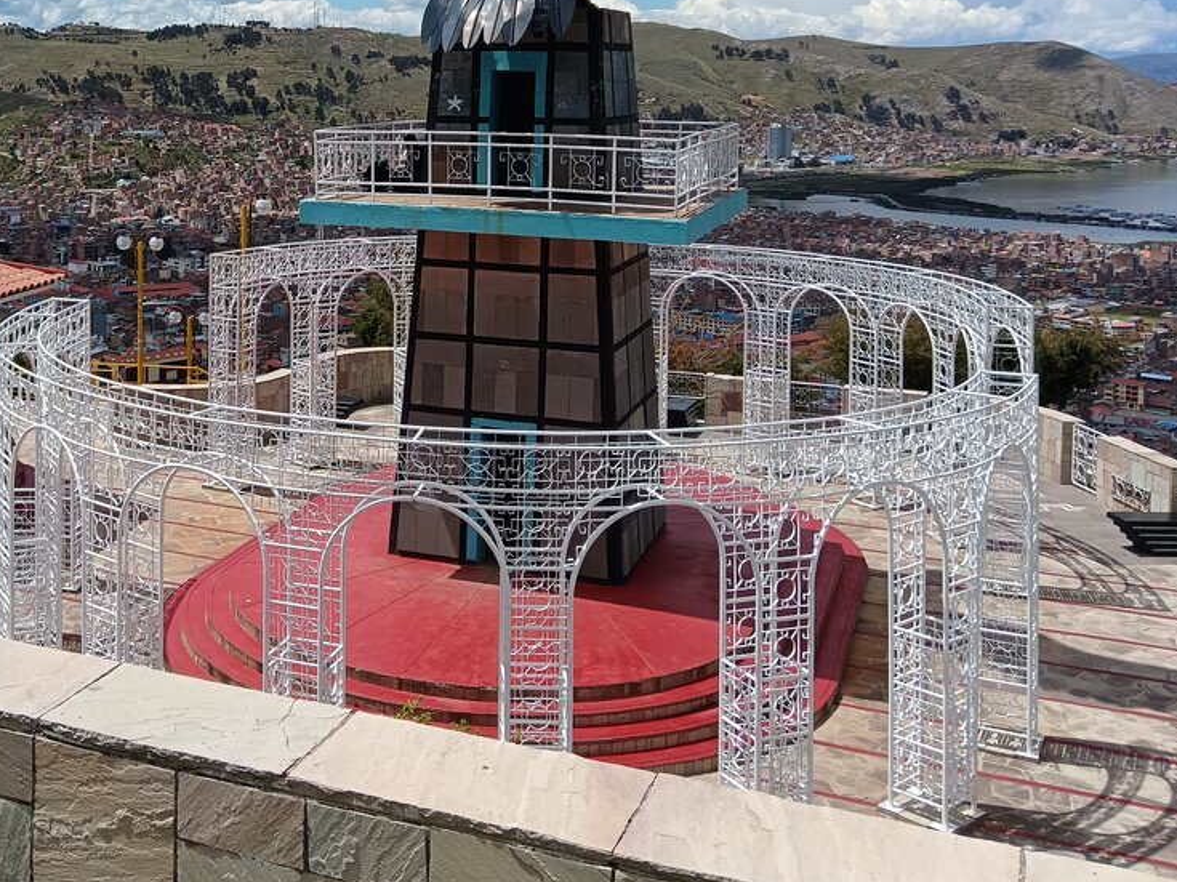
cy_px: 130
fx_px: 1598
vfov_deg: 29.9
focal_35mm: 47
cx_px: 215
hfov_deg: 38.7
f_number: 1.9
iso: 103
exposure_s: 1/1357
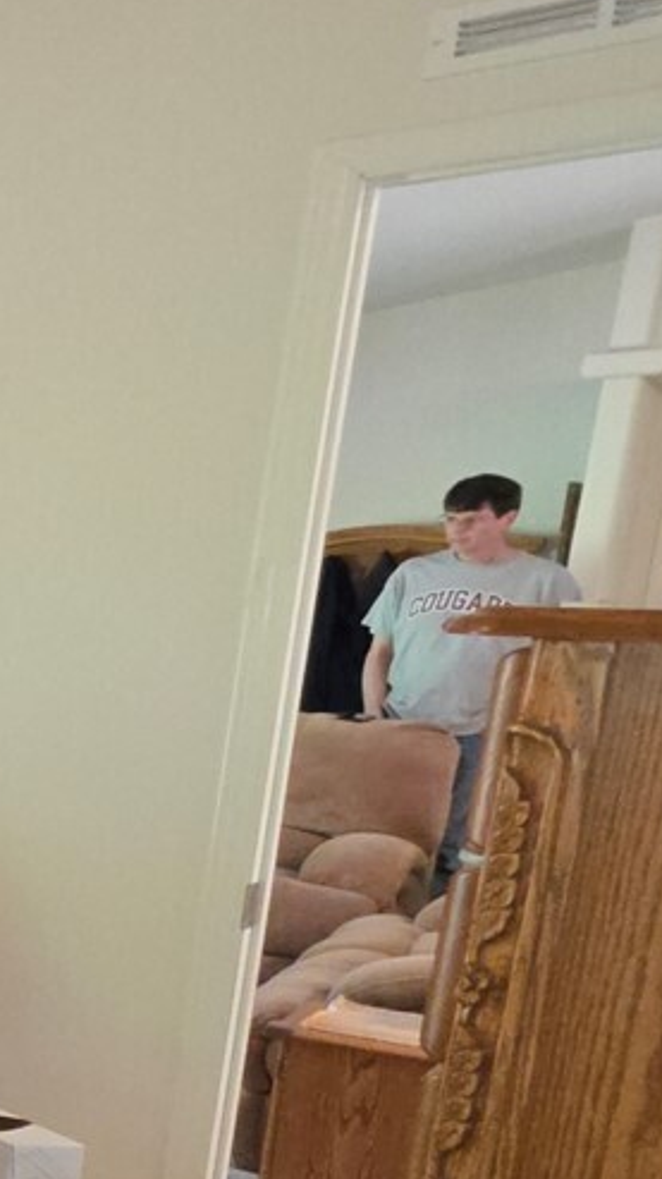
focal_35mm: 46
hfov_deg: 13.6
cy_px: 825
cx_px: -1071
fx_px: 1437
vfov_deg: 43.7
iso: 250
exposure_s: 1/30
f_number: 1.9
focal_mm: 2.2
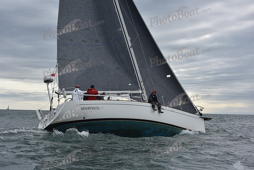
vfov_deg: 19.5
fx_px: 494
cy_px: 85
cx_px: 127
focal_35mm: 70
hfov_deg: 28.8
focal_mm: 70
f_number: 10
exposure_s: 1/1000
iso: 400
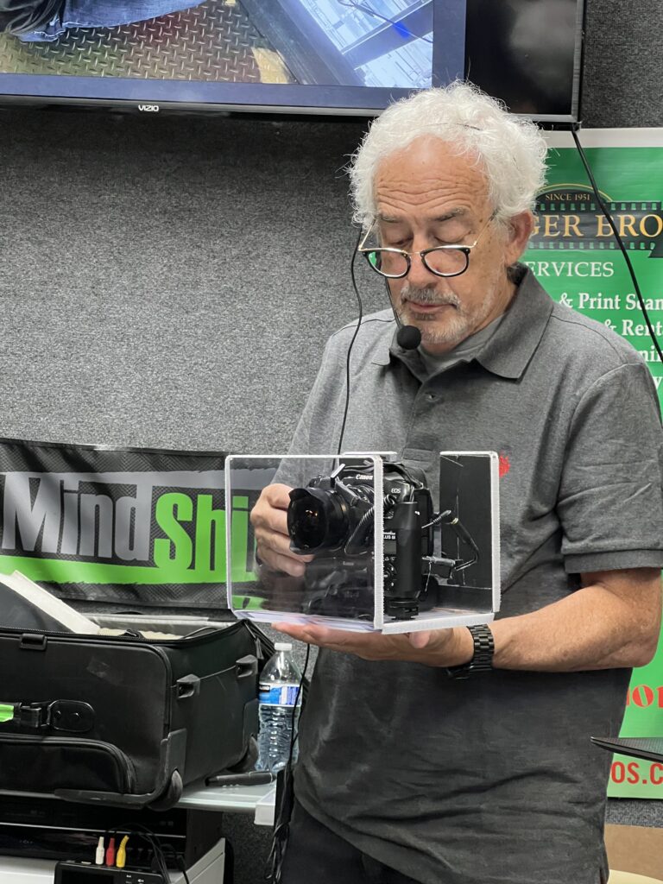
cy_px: 442
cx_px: 332
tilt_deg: +1.3
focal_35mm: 77
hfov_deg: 19.1
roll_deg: -3.7
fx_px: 1966
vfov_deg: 25.3
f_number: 2.8
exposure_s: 1/60
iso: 800
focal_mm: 9
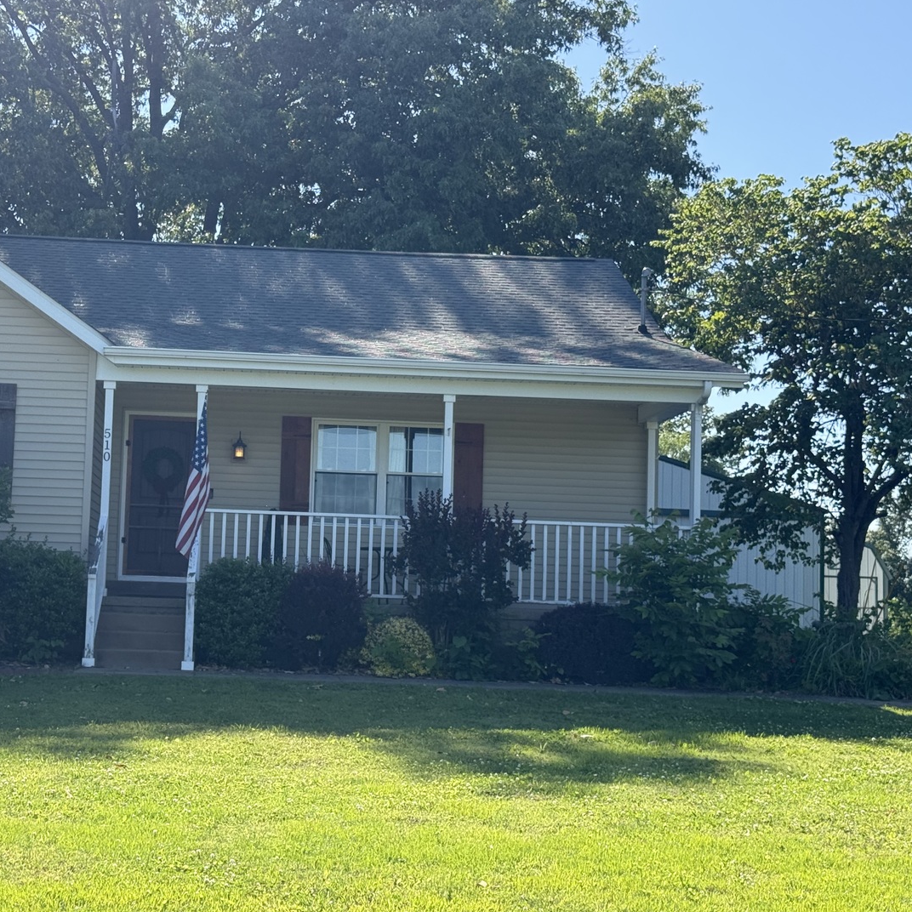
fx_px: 1699
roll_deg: -2.2
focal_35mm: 57
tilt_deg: +5.5
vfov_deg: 30.0
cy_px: 455
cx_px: 311
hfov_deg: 29.9
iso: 100
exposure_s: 1/2342
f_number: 1.78
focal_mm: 6.76
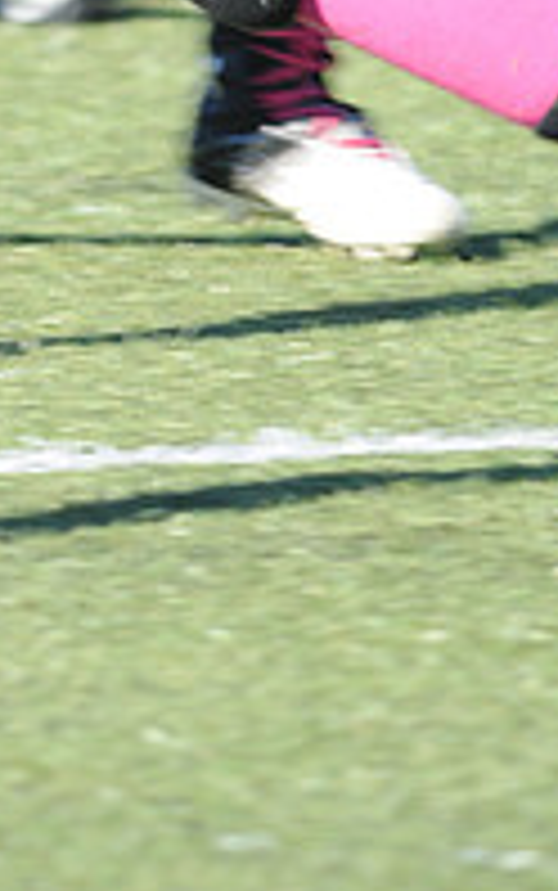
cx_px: -164
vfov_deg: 1.6
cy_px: -364
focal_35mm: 1344
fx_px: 32654
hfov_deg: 1.0
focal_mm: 300
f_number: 4.5
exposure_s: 1/500
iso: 200
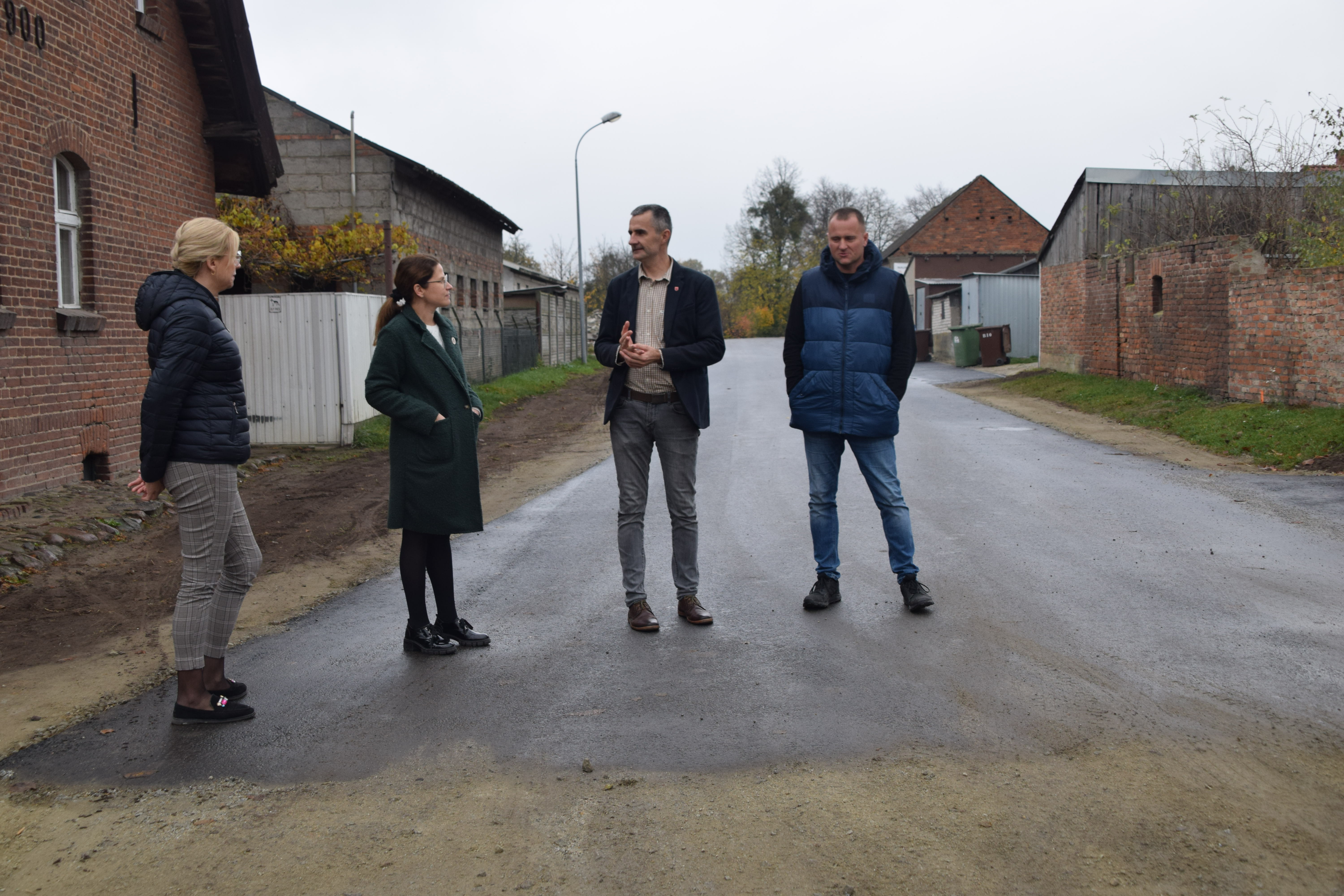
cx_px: 672
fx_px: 1456
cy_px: 448
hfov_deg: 49.6
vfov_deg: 34.2
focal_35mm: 39
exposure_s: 1/200
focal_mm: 26
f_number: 7.1
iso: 400
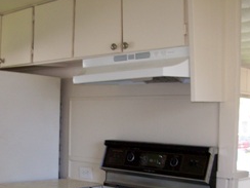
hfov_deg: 32.3
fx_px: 426
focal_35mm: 59
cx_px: 74
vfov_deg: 24.6
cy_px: 140
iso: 80
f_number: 2.7
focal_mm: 6
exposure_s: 1/64
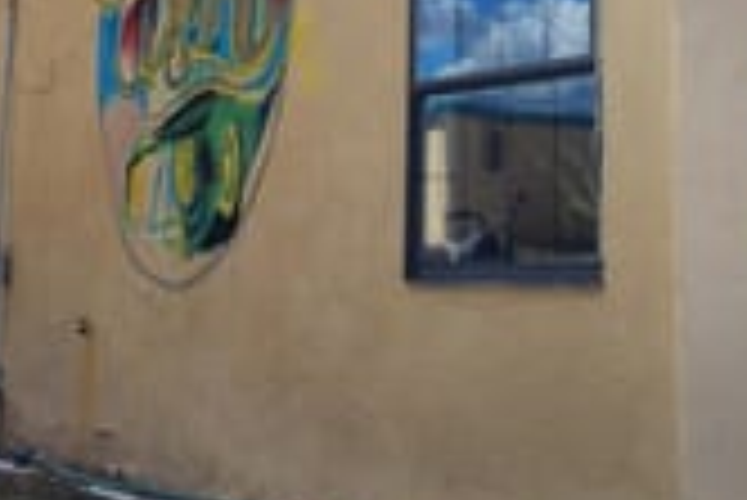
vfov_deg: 18.9
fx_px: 1433
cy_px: -68
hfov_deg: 27.6
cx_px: 734
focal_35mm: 69
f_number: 1.8
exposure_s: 1/2321
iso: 12
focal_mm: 6.4
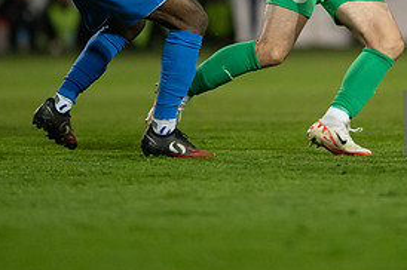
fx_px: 7170
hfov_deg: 3.3
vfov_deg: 2.2
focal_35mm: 635
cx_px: 330
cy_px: 27
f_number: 2.8
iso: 6400
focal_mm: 300
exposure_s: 1/1000
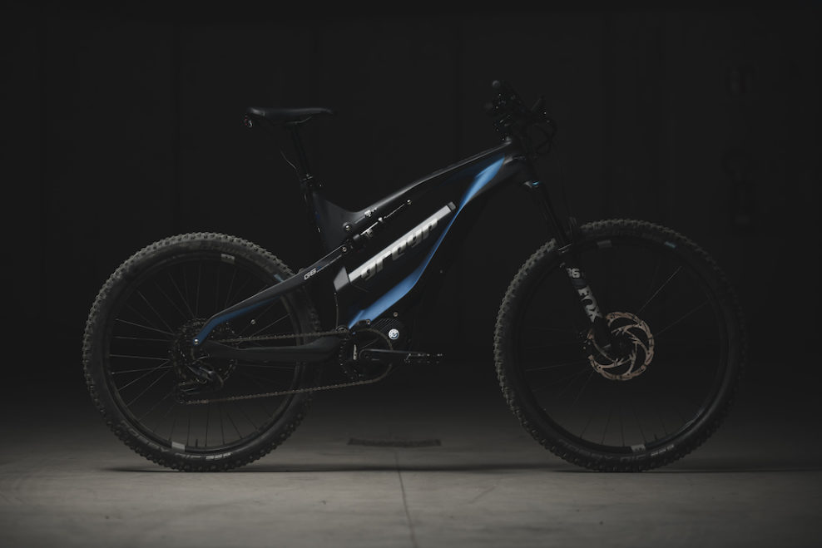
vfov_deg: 10.2
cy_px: 274
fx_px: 3083
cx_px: 411
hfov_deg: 15.2
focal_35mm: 135
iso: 100
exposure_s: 1/160
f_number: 2.8
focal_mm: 135
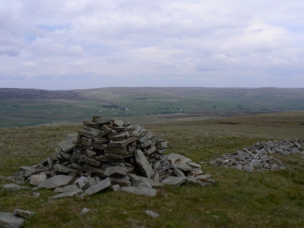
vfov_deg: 39.7
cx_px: 152
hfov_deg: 51.4
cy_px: 114
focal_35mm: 36
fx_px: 316
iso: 80
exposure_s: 1/400
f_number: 8
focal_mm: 6
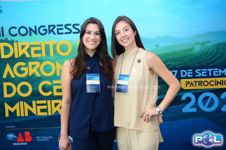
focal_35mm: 44
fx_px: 273
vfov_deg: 30.7
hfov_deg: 45.0
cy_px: 75
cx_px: 113
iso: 500
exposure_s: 1/200
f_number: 5
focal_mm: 29
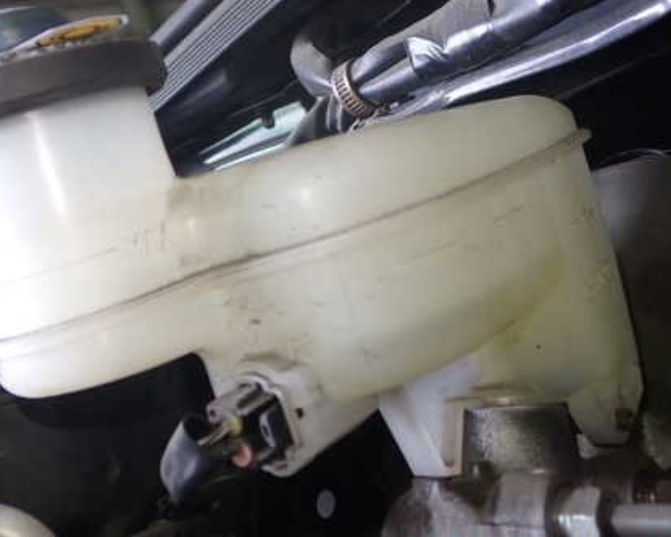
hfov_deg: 41.1
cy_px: 216
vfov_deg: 33.3
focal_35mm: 45
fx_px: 894
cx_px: 294
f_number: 2.4
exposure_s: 1/50
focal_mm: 5.79
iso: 200
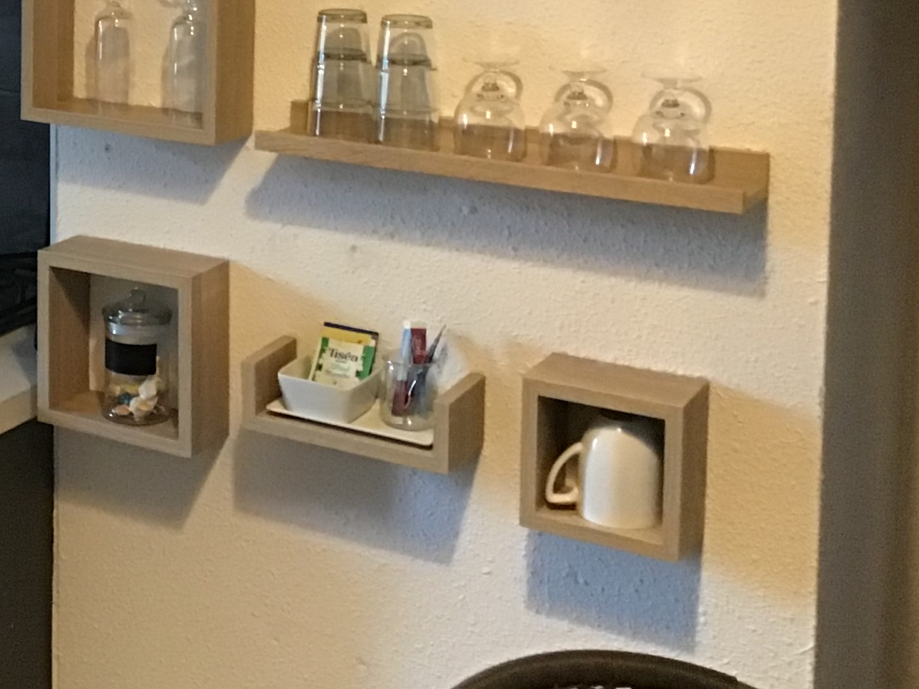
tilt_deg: -4.8
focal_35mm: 70
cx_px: -47
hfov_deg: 26.0
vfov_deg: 20.1
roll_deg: -0.4
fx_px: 1859
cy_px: -57
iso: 250
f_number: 2.4
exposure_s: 1/17
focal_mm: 3.3
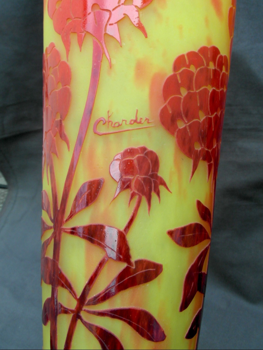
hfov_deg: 35.1
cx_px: 132
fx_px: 415
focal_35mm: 41
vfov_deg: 45.8
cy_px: 175
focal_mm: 6.8
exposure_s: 1/45
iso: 80
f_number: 5.8
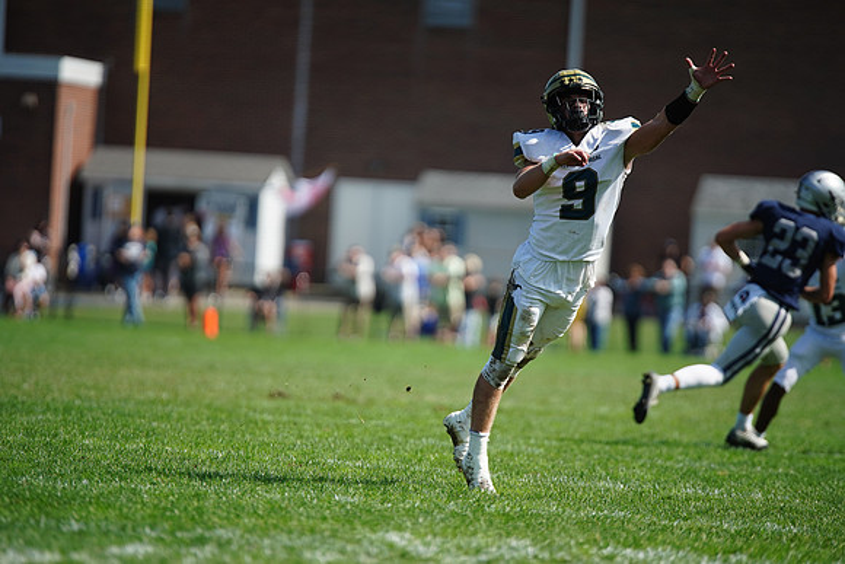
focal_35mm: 300
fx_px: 7043
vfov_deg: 4.6
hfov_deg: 6.9
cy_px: 282
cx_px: 422
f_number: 2.8
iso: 400
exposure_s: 1/4000
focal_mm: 300
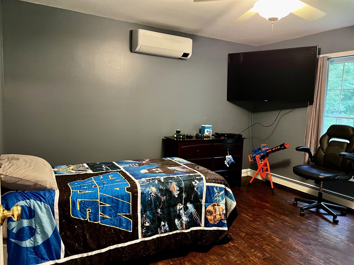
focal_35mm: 26
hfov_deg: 67.3
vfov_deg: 53.1
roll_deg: -2.0
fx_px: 266
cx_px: 177
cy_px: 132
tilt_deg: -6.1
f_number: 1.5
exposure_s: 1/40
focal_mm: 5.7
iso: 500
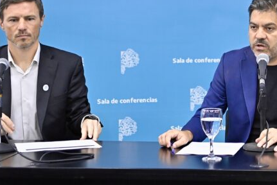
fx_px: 878
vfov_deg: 11.9
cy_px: 8
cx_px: 270
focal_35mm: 114
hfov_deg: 17.6
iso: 4000
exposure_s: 1/400
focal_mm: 48
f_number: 3.2
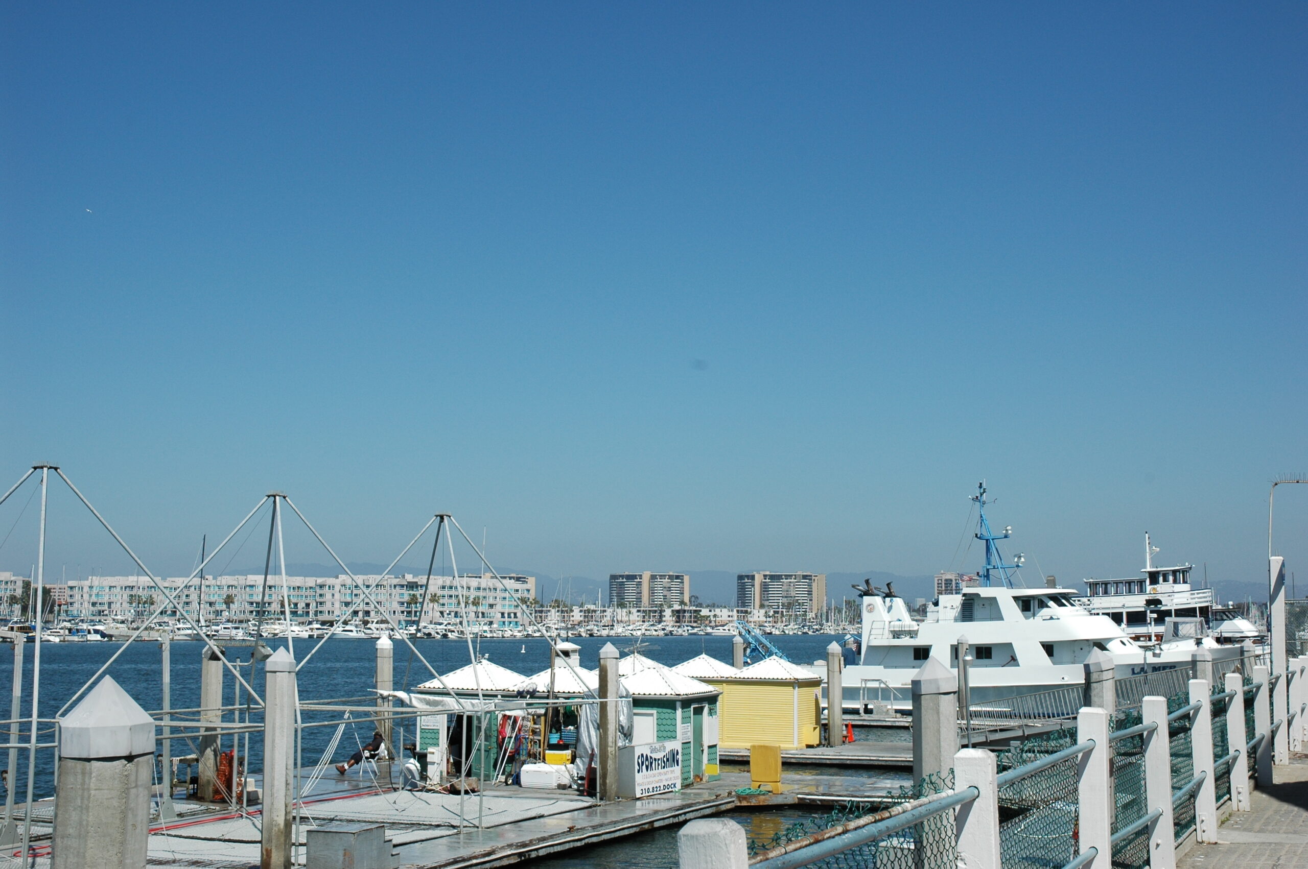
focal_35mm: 46
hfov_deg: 42.4
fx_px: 1688
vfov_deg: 28.9
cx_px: 654
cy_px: 434
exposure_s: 1/400
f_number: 10
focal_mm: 31
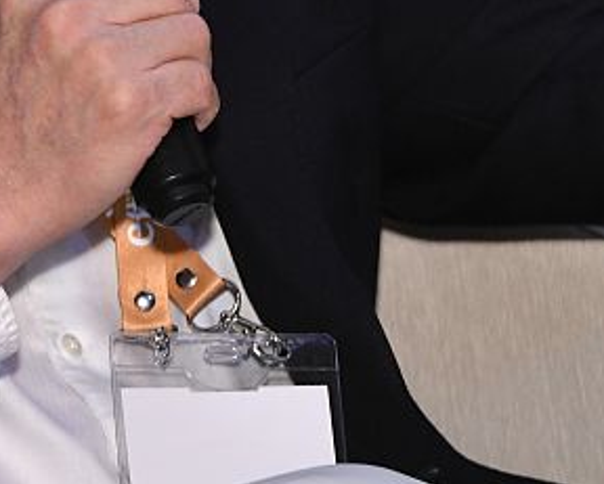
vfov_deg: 2.6
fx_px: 10486
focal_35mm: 586
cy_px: -151
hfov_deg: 3.3
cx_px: 115
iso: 2000
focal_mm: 150
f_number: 5
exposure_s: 1/160
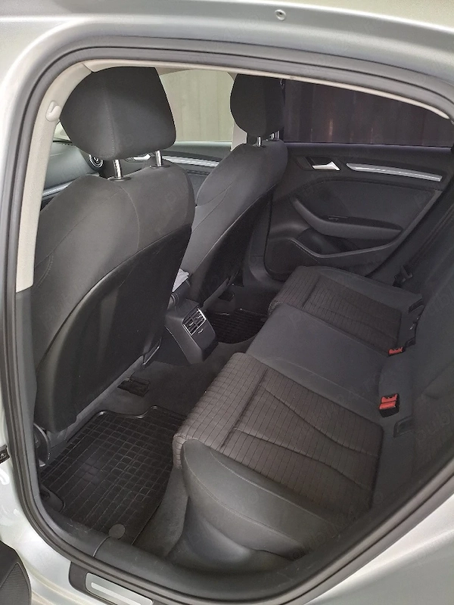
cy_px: 302
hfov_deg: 54.9
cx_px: 227
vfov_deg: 69.4
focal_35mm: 25
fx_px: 437
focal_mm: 4.69
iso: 250
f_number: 1.8
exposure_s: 1/25
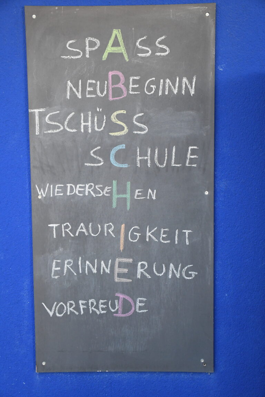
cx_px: 132
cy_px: 198
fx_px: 442
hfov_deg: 33.4
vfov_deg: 48.5
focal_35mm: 40
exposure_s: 1/1600
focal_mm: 27
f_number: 4
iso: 2500
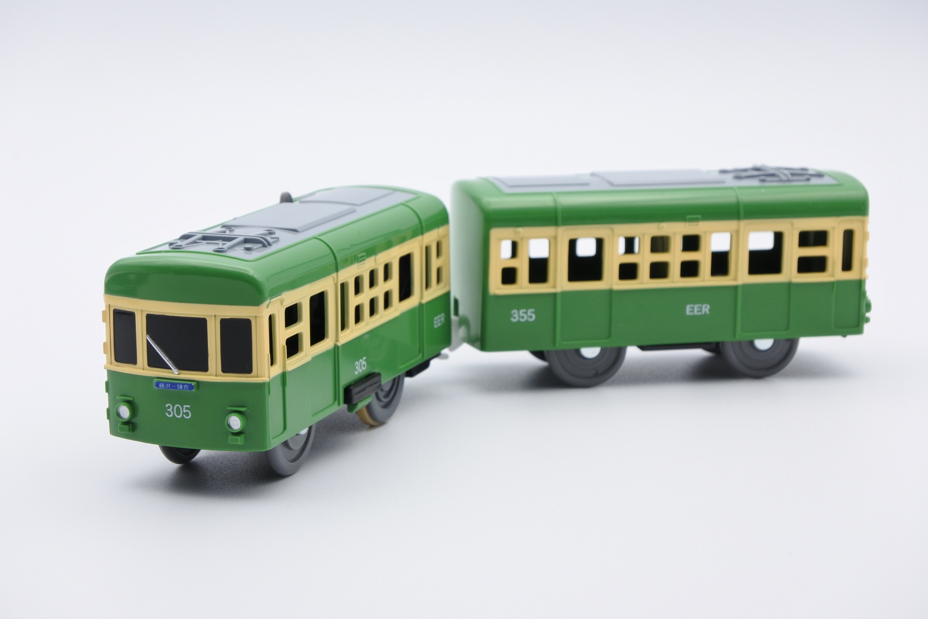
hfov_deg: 27.7
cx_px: 464
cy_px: 310
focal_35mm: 73
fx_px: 1882
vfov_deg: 18.7
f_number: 8
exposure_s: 1/50
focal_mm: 27.2
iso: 160
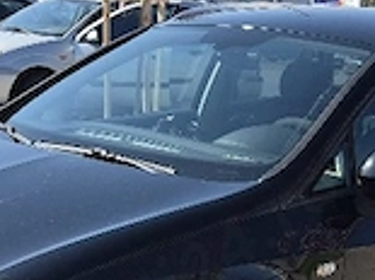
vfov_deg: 16.2
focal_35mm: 89
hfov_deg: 21.8
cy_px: 297
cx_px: 278
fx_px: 963
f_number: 1.8
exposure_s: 1/5000
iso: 80
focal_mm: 5.4
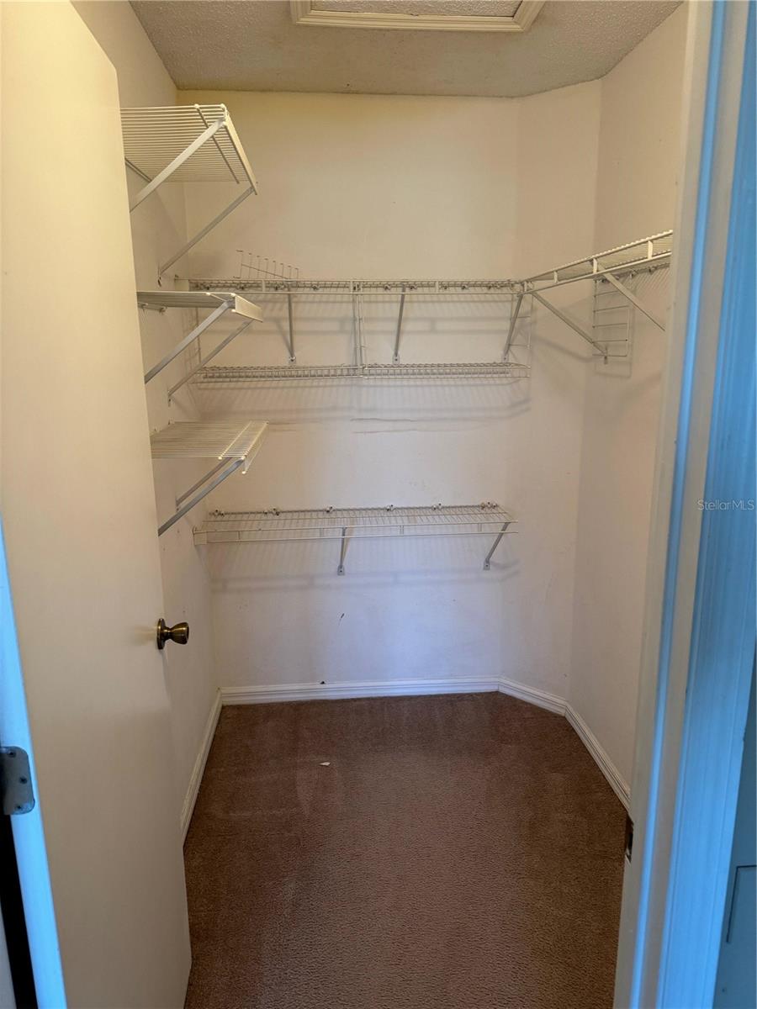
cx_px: 378
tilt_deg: -13.1
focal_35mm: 24
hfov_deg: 56.8
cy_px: 504
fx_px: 700
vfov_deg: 71.6
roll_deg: +0.1
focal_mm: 6.76
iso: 250
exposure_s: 1/60
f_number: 1.78
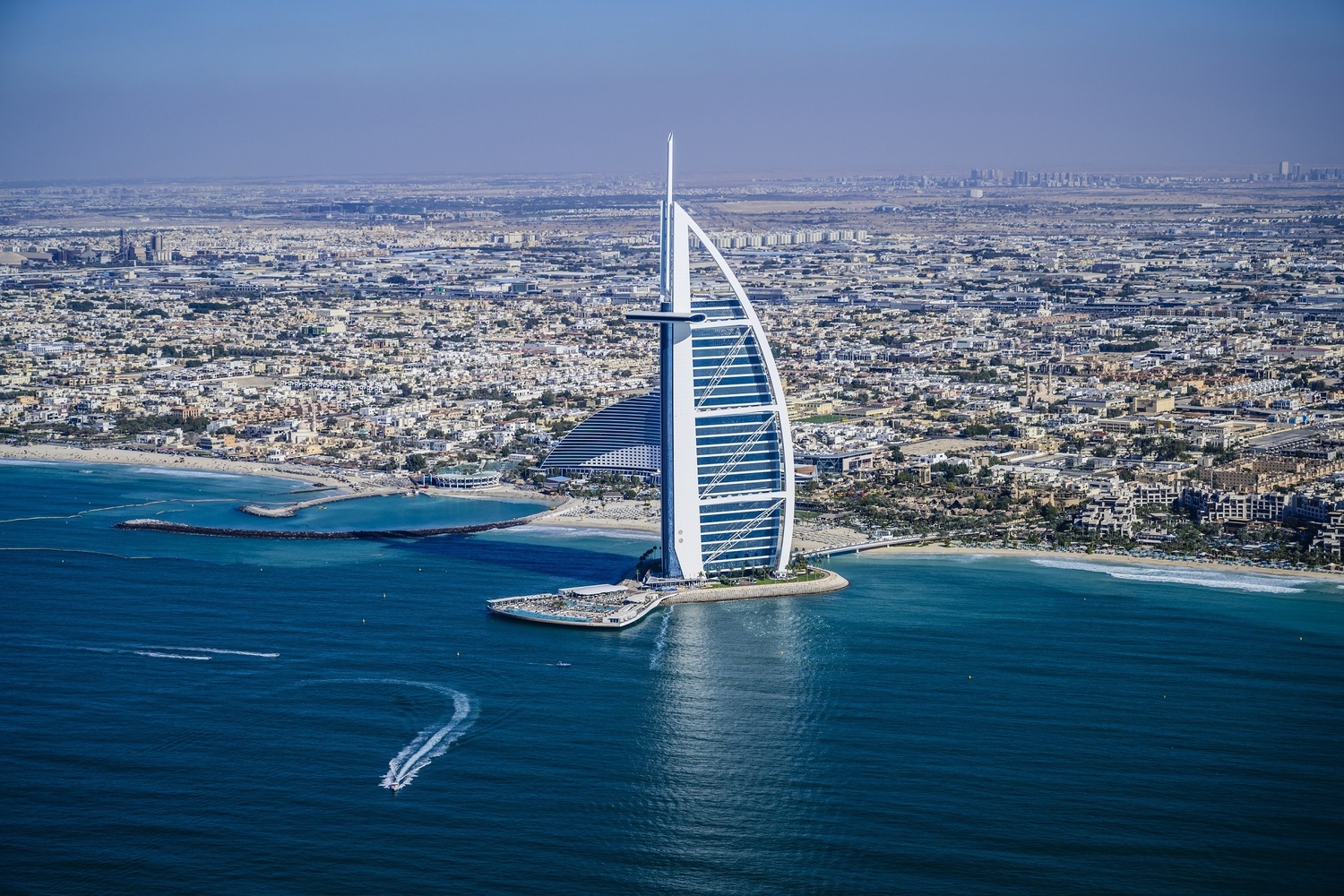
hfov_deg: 32.9
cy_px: 448
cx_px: 672
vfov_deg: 22.3
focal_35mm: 61
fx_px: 2277
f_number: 5.6
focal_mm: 61
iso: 64
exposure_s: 1/800
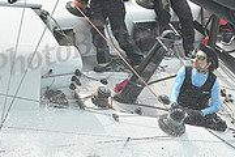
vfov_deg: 6.1
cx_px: 242
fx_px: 1475
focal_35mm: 226
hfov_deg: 9.0
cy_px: 96
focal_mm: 70
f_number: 5
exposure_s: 1/1250
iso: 250
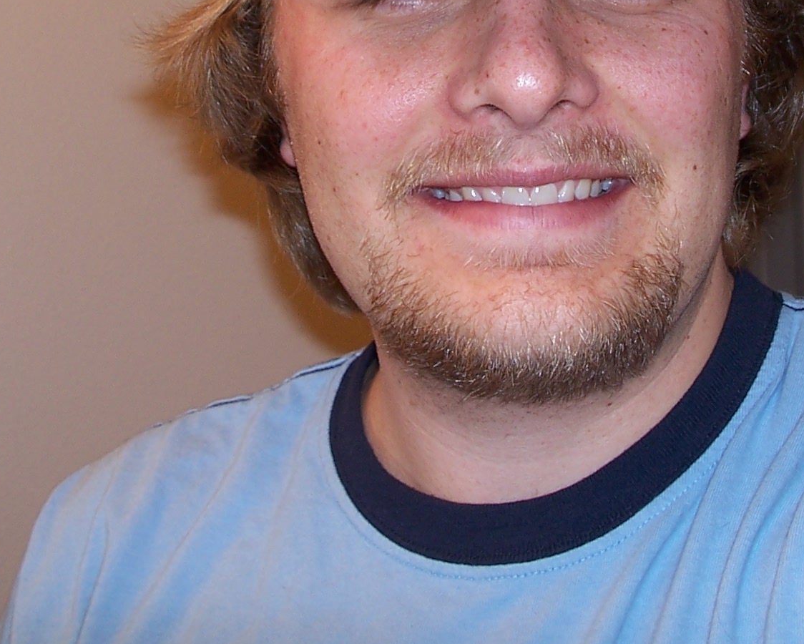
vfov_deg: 21.3
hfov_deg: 27.1
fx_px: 1666
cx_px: 459
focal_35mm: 70
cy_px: 30
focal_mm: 6
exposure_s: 1/60
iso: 80
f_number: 2.8
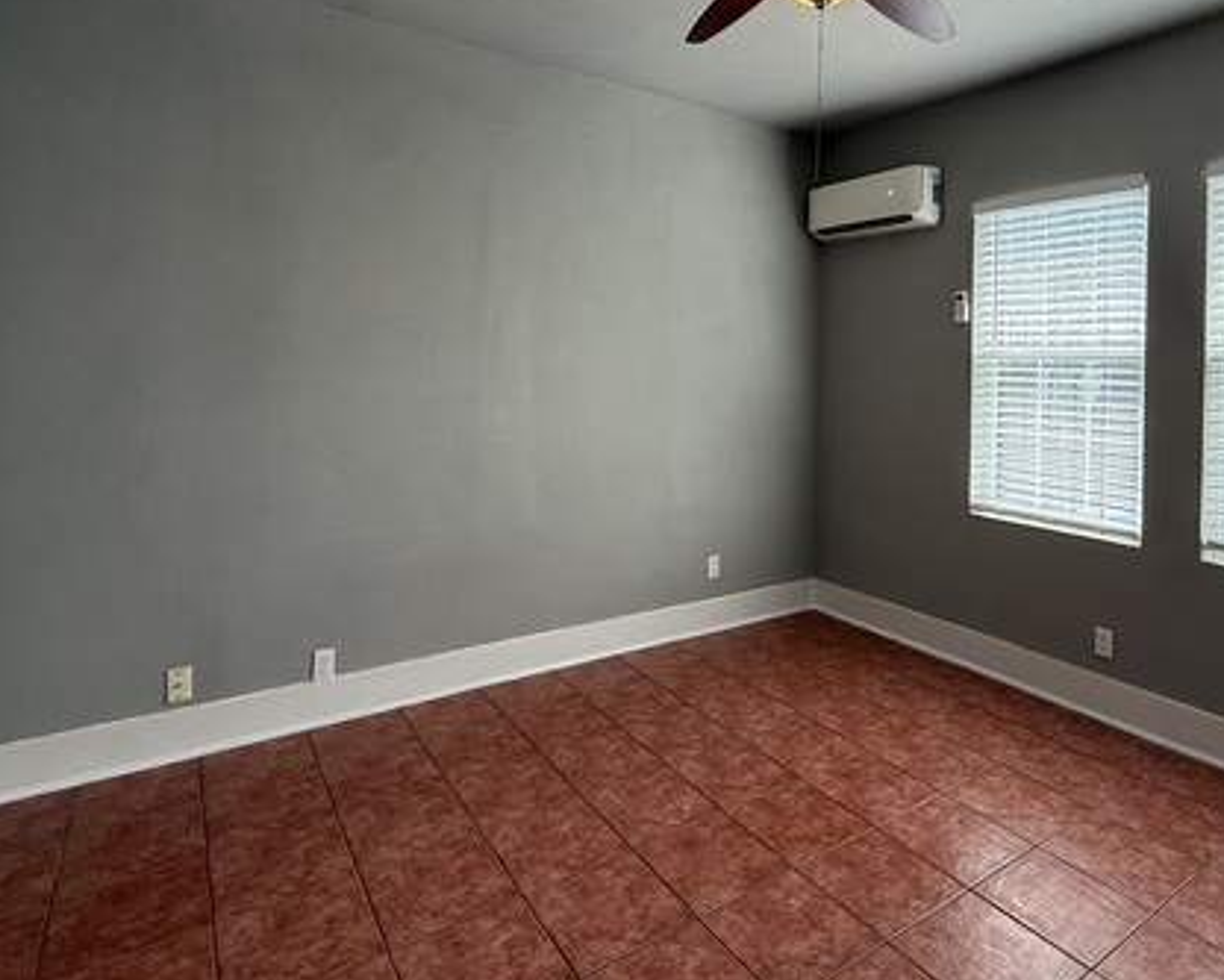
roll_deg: -2.1
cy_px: 356
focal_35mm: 21
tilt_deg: +1.0
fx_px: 761
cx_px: 724
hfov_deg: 76.9
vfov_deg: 64.4
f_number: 2.2
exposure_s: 1/99
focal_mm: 2.22
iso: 200
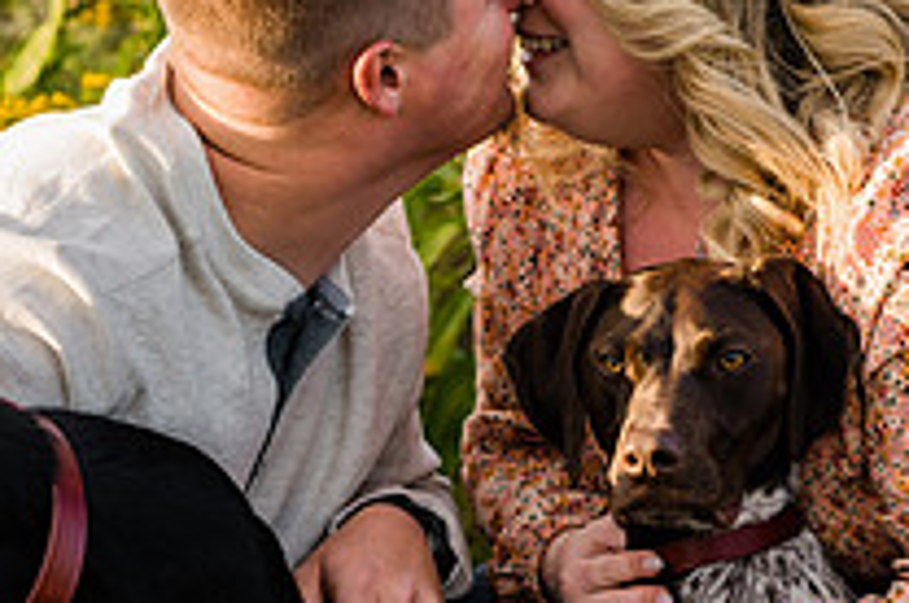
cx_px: 315
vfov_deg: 8.4
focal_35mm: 162
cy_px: 489
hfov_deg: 12.7
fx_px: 4084
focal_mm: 58
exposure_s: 1/400
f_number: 3.5
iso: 250
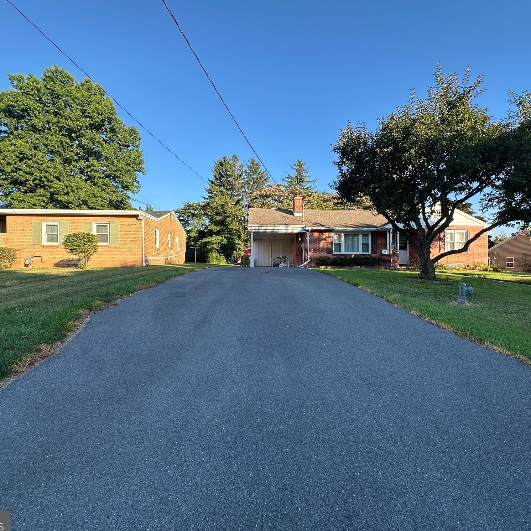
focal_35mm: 17
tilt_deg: +0.1
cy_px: 266
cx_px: 285
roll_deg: +0.3
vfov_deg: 84.0
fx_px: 295
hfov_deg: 83.8
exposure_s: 1/460
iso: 40
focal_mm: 2.22
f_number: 2.2
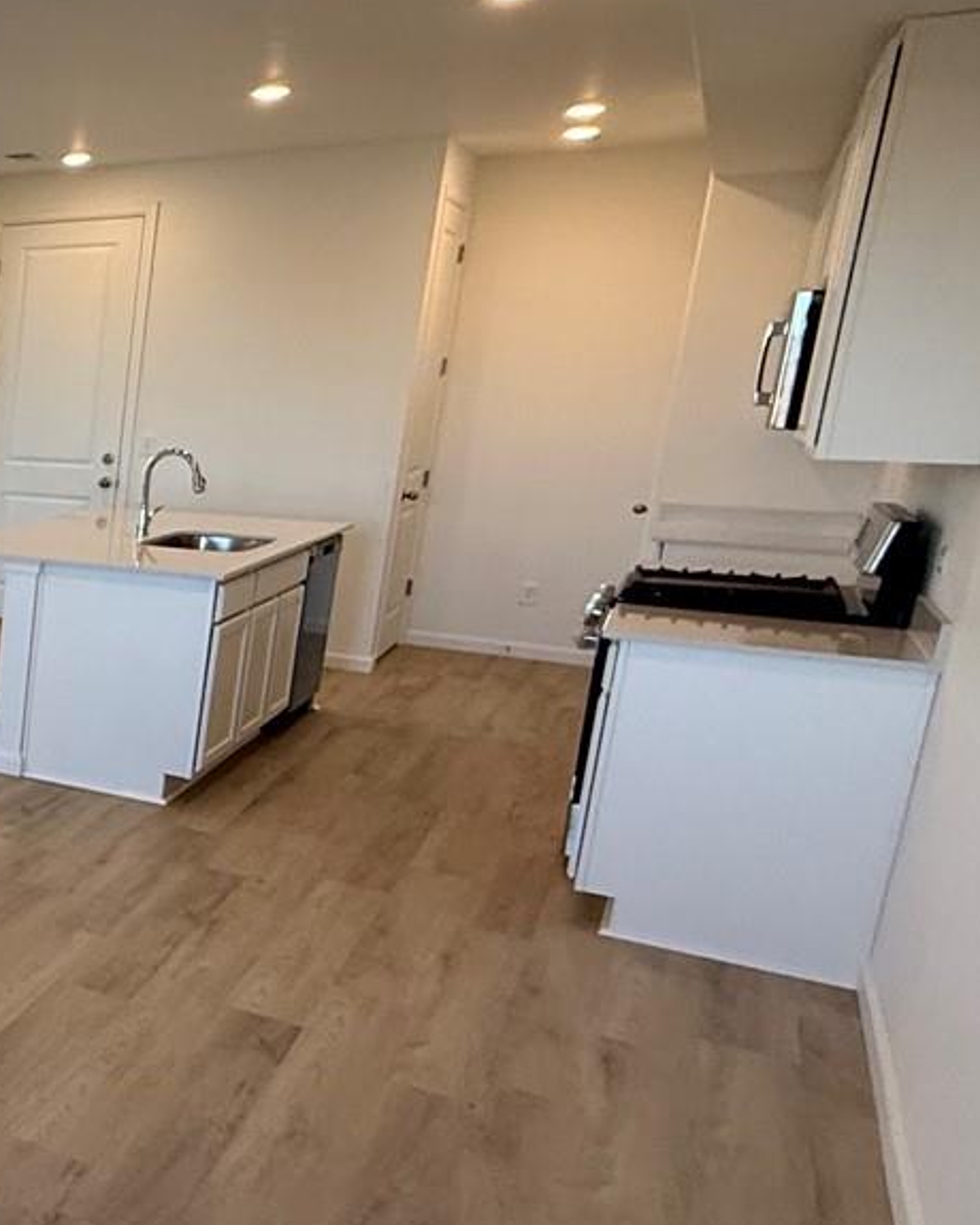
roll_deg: -1.1
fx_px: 1378
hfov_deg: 25.8
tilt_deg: -11.6
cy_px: 641
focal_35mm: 38
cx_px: -575
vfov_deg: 47.9
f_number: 2.2
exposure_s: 1/120
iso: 160
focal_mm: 2.22
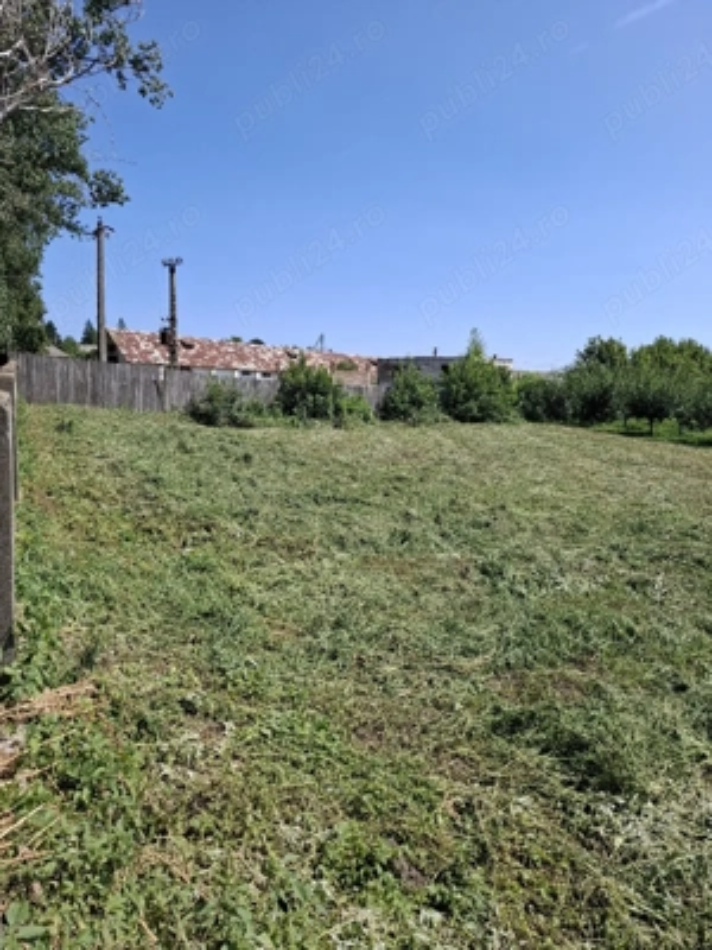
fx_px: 631
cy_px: 475
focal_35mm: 23
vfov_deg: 73.9
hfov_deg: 58.9
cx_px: 356
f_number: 1.8
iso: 50
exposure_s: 1/1667
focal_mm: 5.54
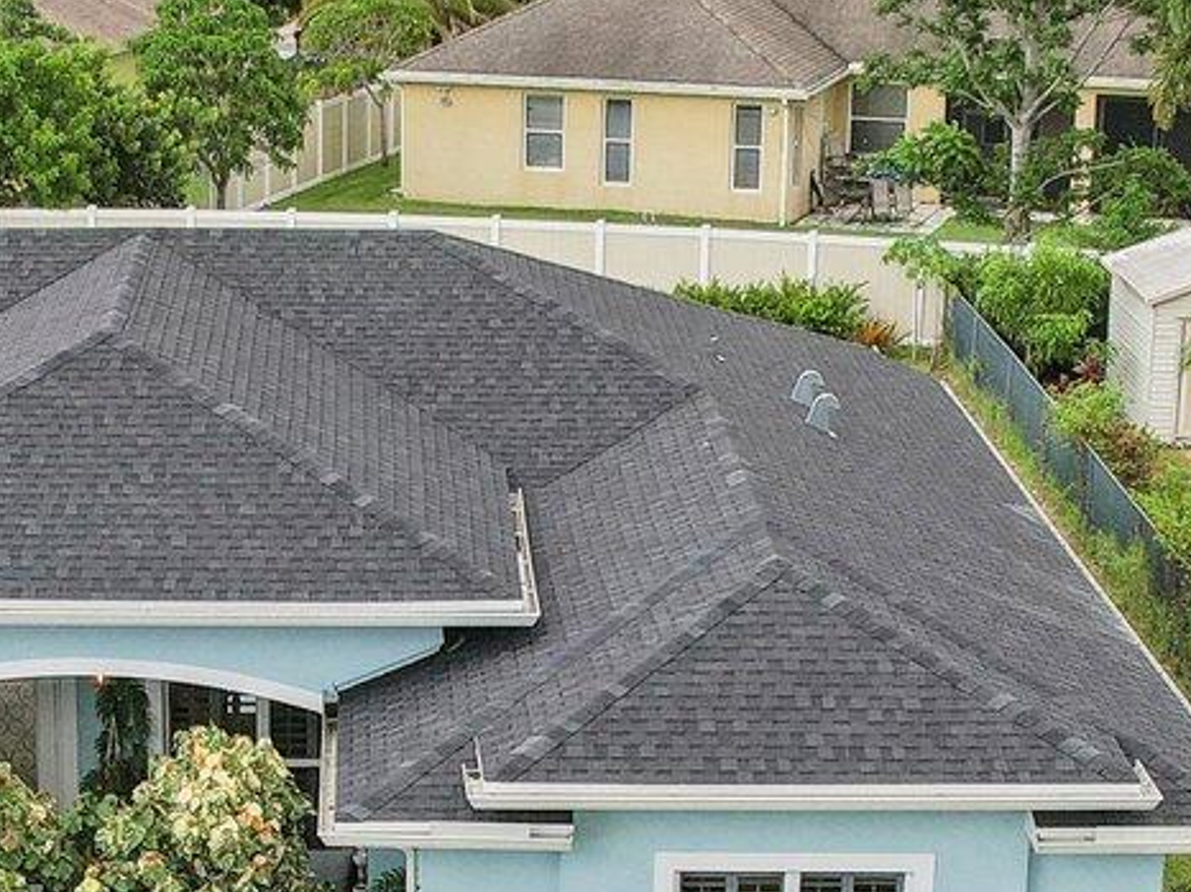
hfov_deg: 20.9
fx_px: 3198
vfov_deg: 15.6
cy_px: 870
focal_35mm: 93
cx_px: 279
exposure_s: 1/250
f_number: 2.8
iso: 100
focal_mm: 8.4
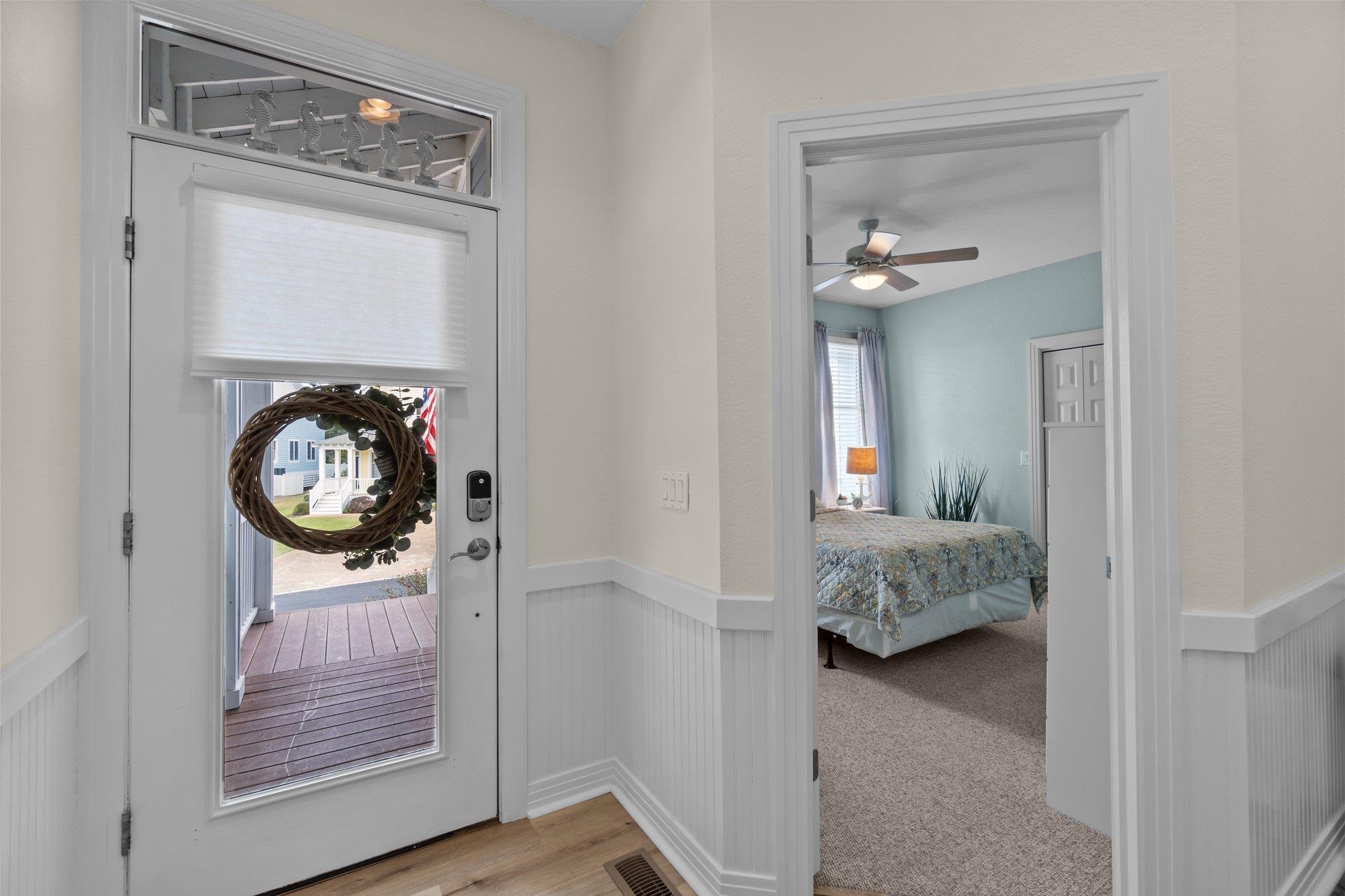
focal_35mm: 15
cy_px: 448
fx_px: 560
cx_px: 672
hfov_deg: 100.4
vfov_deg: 77.3
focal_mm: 10
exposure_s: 1/2
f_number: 8
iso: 100
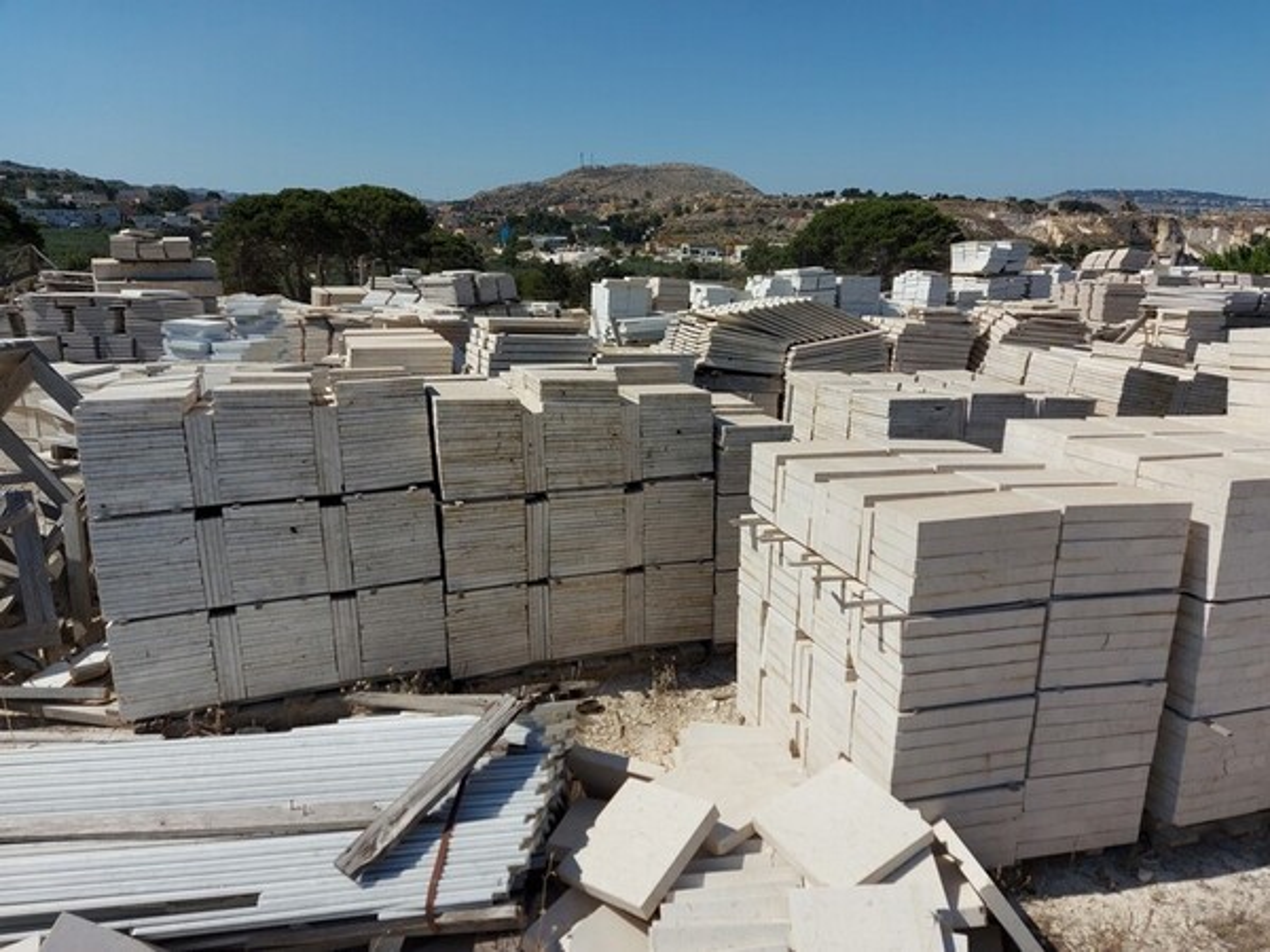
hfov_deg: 71.6
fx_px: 881
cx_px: 635
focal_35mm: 24
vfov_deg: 56.8
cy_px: 476
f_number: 1.8
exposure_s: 1/2458
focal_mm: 5.23
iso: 32
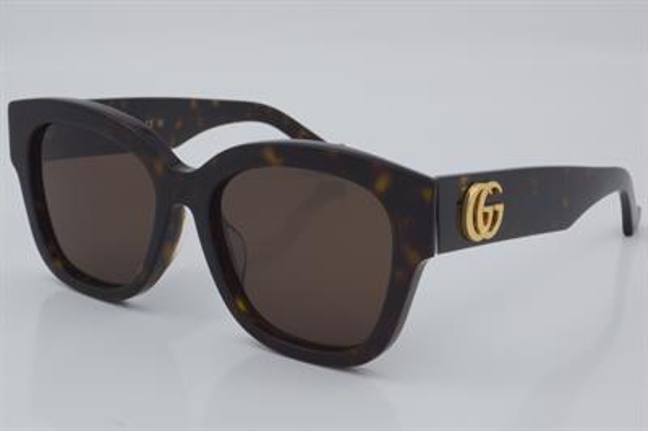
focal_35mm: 75
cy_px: 216
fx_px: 1349
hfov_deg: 27.0
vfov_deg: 18.2
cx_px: 324
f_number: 32
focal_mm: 50
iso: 100
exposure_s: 1/4
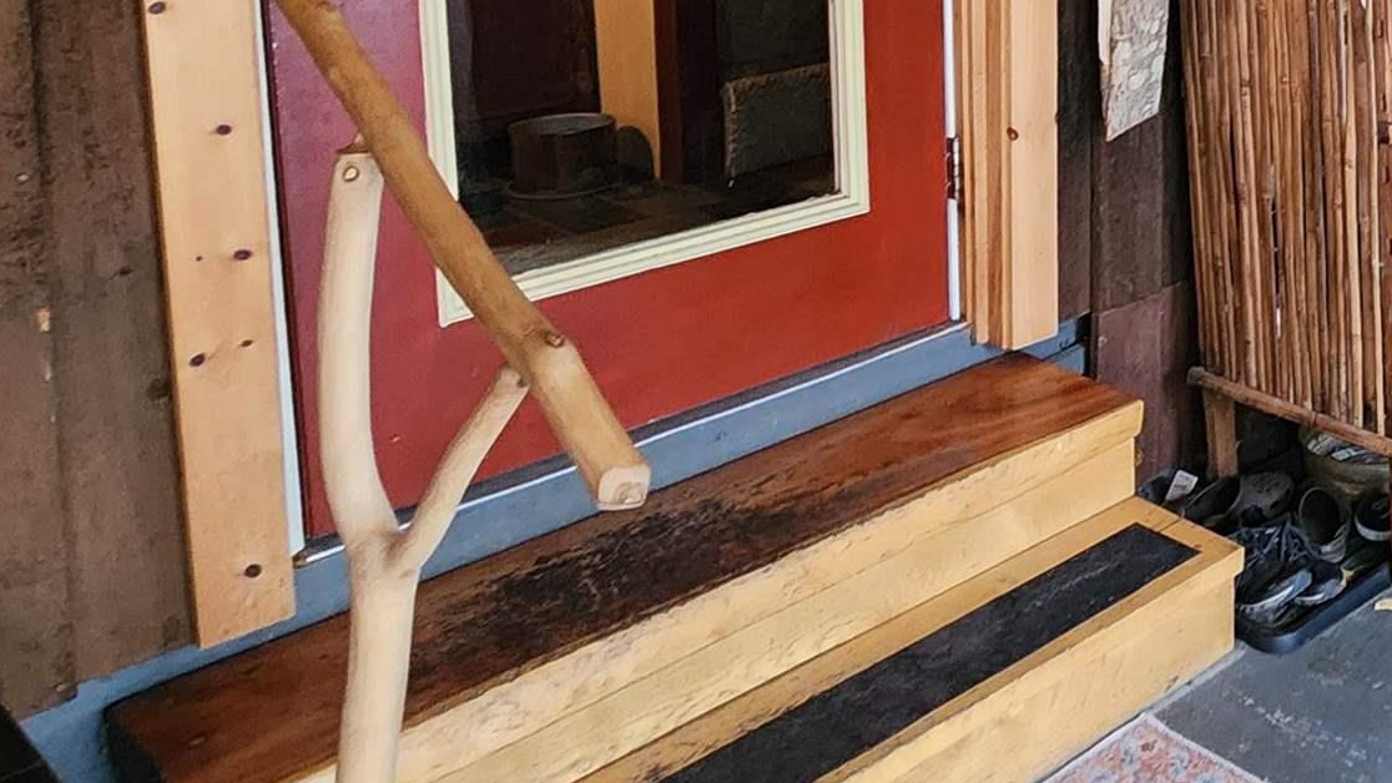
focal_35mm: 39
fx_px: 1440
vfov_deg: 28.2
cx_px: 1545
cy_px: -37
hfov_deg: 40.9
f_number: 2.2
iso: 640
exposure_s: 1/24
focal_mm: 2.2
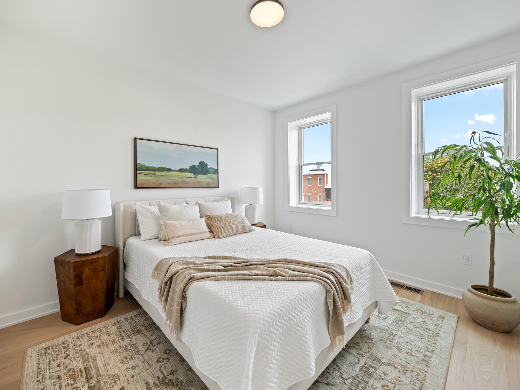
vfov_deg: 85.6
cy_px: 187
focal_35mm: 14
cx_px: 247
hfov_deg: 102.0
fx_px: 210
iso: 800
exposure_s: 1/50
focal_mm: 12
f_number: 4.5
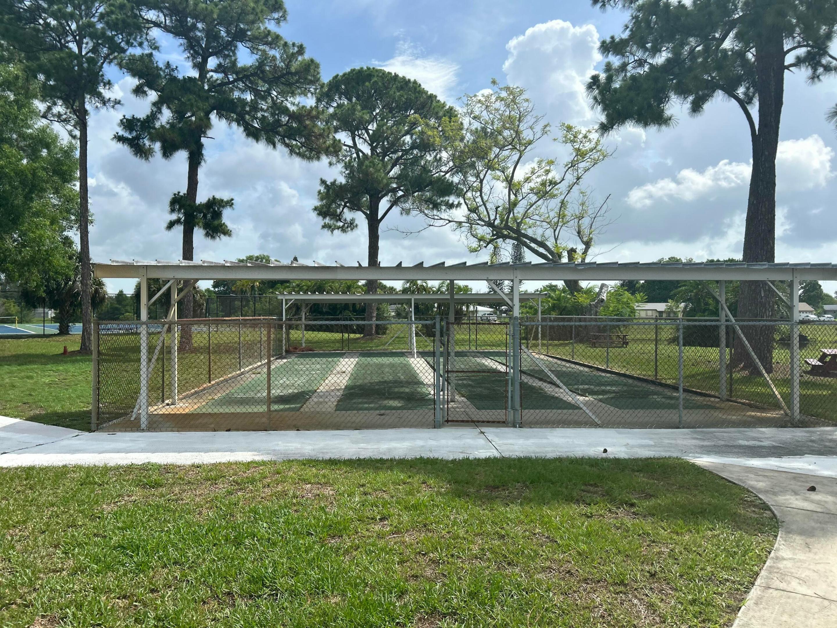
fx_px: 629
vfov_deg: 53.1
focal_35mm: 26
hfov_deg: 67.3
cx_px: 418
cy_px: 314
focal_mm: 5.7
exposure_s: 1/5076
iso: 50
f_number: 1.5
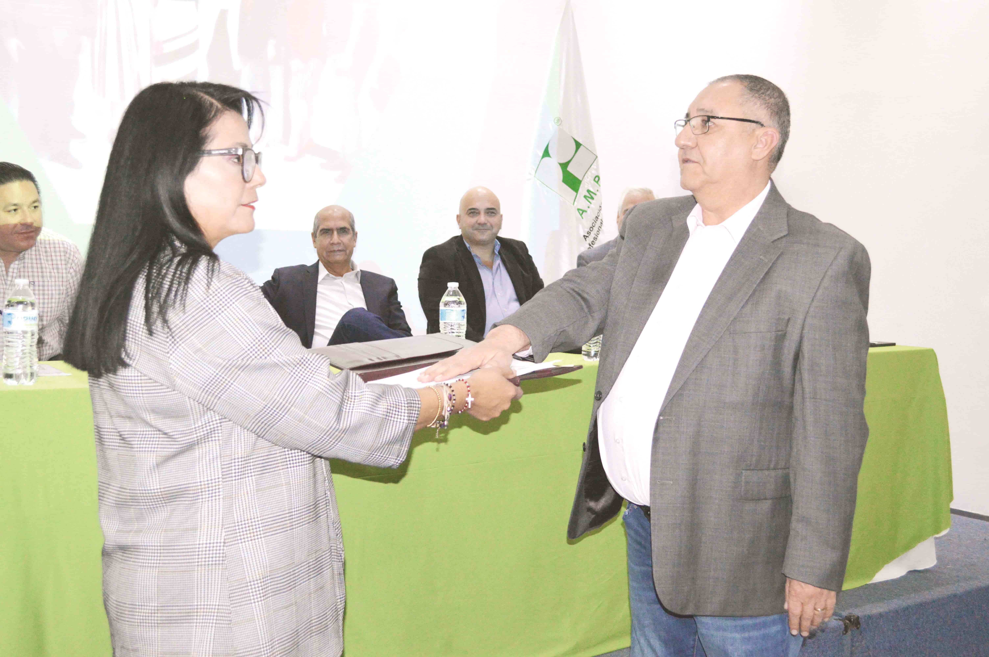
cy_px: 328
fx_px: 1153
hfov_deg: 46.4
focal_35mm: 42
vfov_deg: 31.8
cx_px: 494
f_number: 4.5
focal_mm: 28
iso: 2200
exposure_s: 1/60
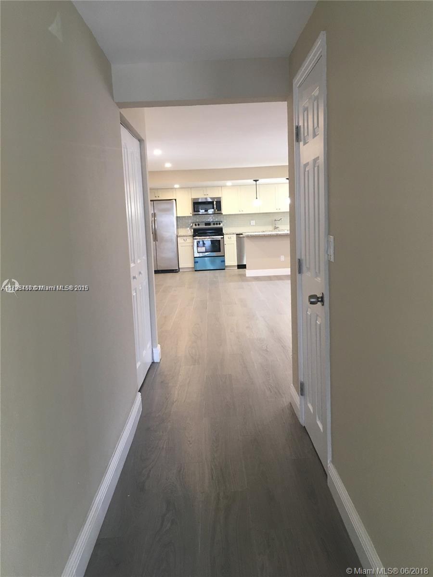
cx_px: 216
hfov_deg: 48.2
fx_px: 484
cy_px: 288
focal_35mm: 29
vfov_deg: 61.7
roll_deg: +3.5
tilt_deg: -8.5
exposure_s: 1/30
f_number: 2.2
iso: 100
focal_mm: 4.15
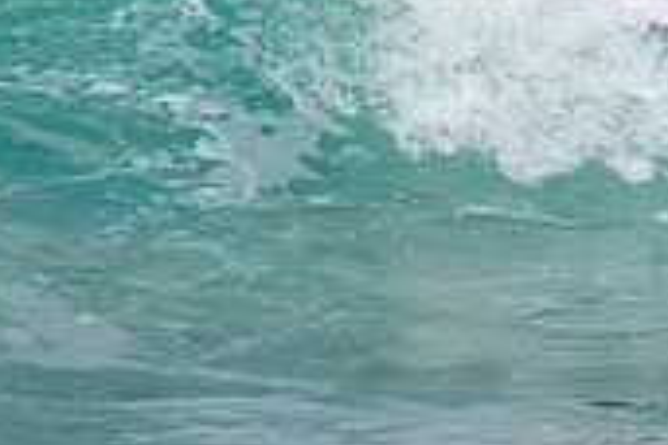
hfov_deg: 0.8
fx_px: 50486
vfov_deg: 0.5
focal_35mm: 2721
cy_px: -103
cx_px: 707
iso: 900
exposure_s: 1/2000
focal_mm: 800
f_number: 11
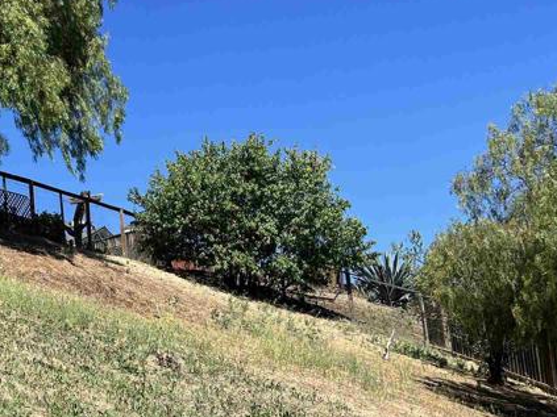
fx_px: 1013
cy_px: 318
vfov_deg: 23.0
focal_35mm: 63
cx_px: 41
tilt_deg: +7.6
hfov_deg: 29.3
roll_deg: +4.9
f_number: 1.5
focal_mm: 5.7
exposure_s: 1/4630
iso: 50
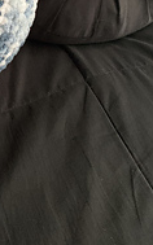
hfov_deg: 16.3
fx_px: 487
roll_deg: -0.3
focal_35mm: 73
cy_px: -13
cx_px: -75
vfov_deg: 26.4
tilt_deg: -36.6
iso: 640
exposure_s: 1/30
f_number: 1.8
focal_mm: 4.25
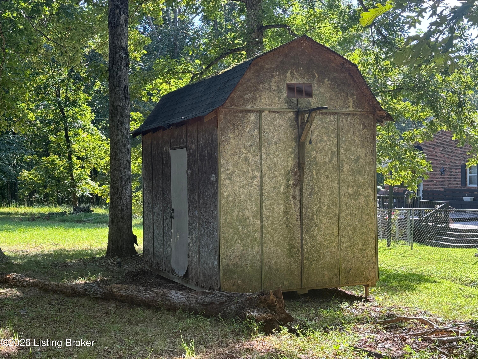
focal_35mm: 48
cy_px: 180
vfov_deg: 30.3
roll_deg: +0.3
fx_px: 663
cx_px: 239
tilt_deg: -1.0
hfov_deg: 39.7
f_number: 1.78
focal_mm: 6.76
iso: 64
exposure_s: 1/330
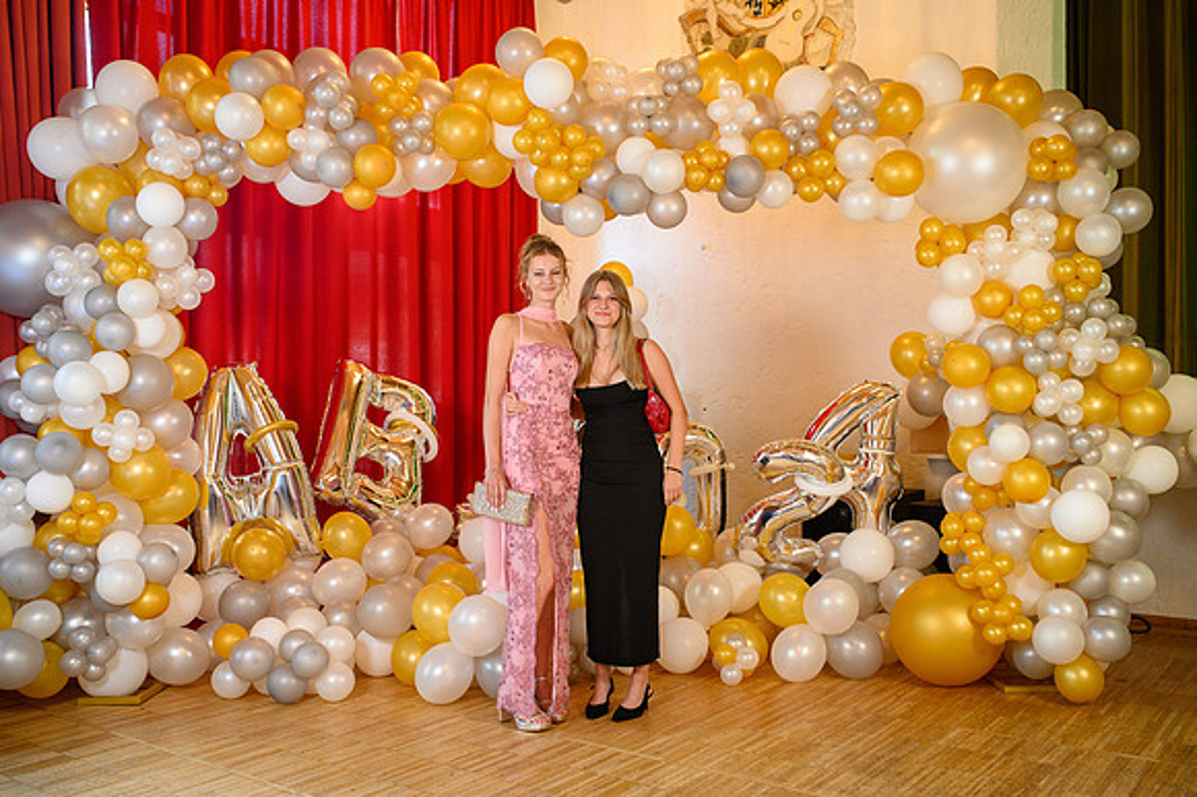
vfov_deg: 37.8
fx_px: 1163
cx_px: 598
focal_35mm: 35
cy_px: 398
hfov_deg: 54.5
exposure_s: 1/100
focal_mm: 35
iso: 1250
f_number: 3.5
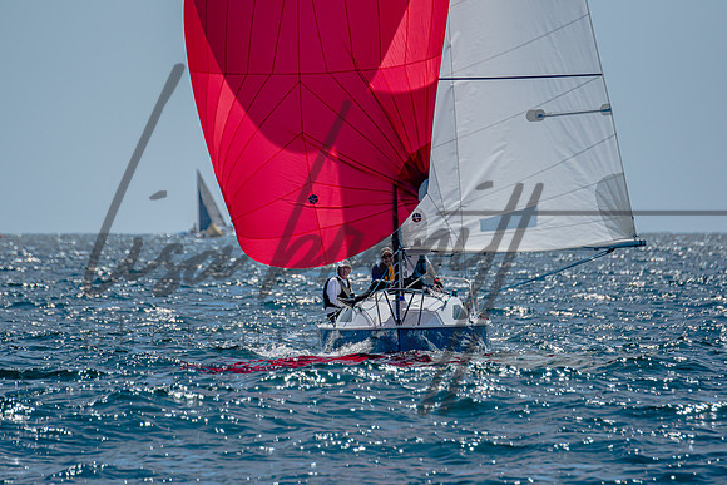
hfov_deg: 3.6
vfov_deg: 2.4
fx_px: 11513
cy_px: 242
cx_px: 364
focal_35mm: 570
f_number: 5.6
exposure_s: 1/2000
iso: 200
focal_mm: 380
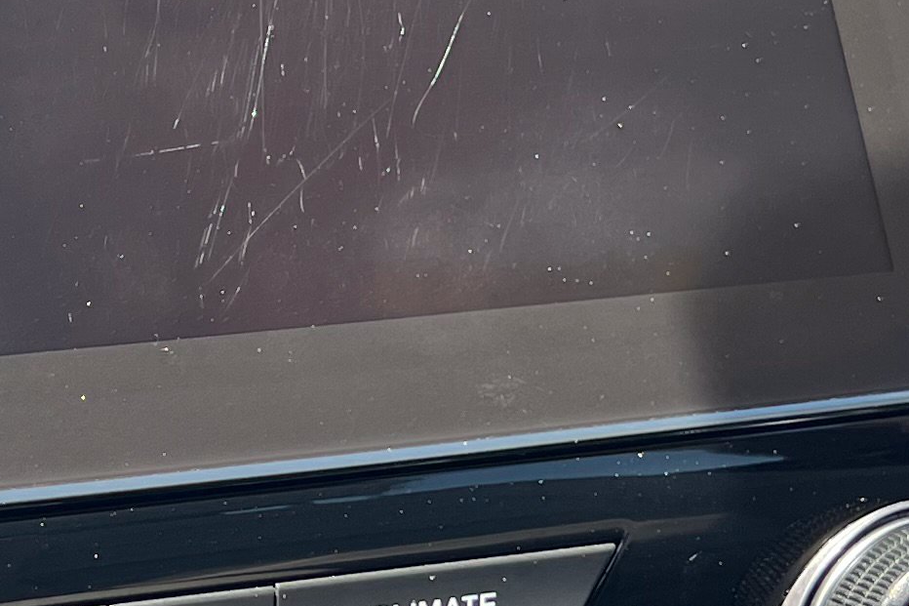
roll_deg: -1.9
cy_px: 457
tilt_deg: -24.3
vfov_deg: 11.7
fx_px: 2954
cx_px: -62
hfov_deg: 17.0
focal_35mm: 117
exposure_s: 1/141
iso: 32
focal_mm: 5.7
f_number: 1.5
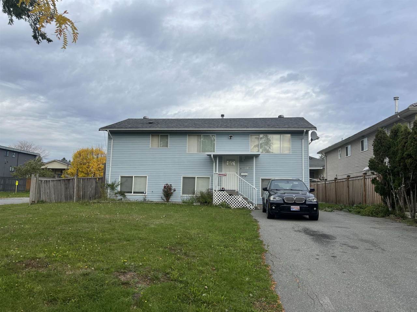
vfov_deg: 53.1
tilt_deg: +6.2
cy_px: 156
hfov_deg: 67.3
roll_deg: -2.0
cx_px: 208
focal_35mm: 26
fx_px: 313
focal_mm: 5.7
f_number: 1.5
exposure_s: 1/2353
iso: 50
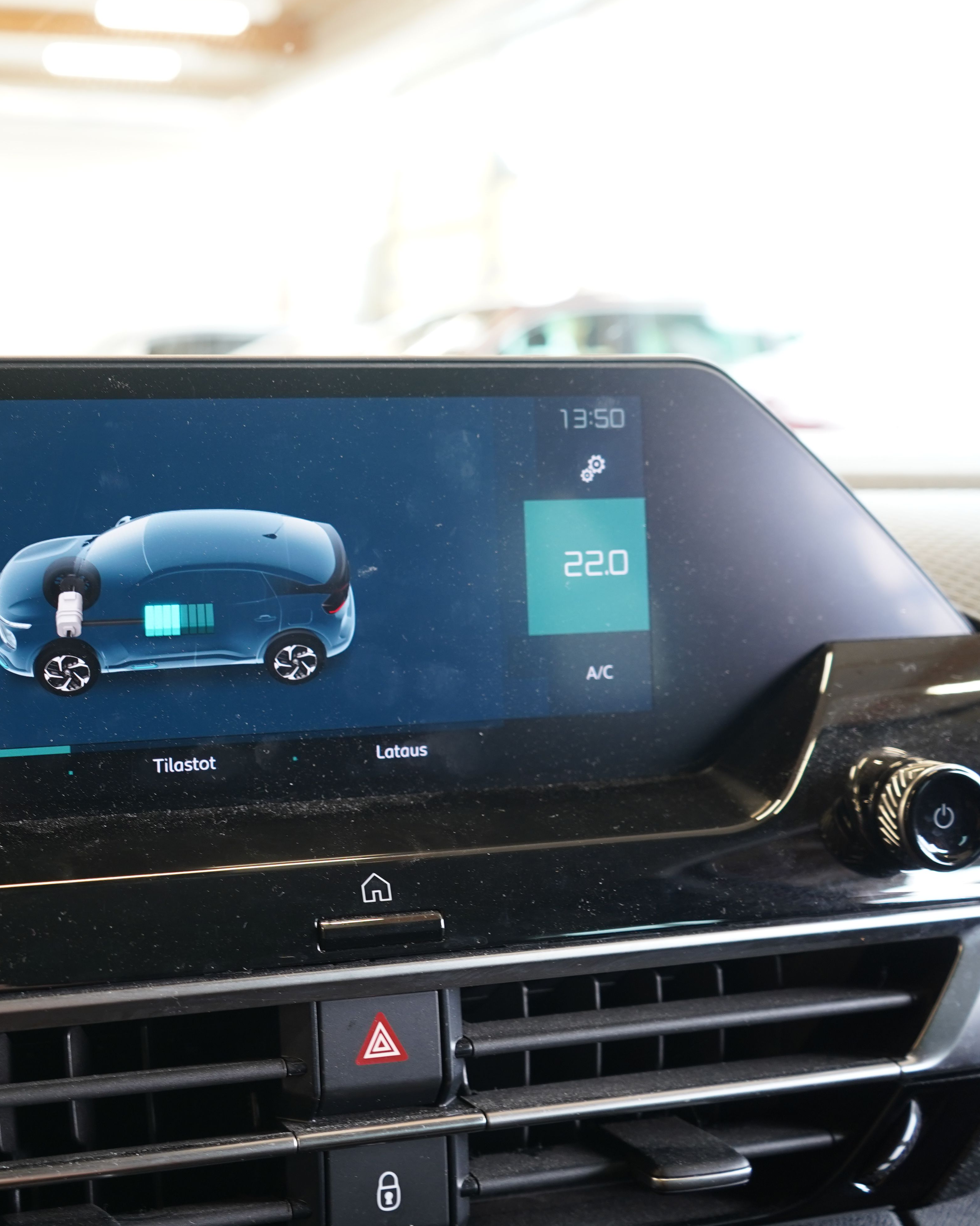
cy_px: 605
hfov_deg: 35.4
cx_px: 125
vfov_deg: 45.8
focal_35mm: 40
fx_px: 1450
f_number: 5
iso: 800
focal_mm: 28
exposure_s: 1/15
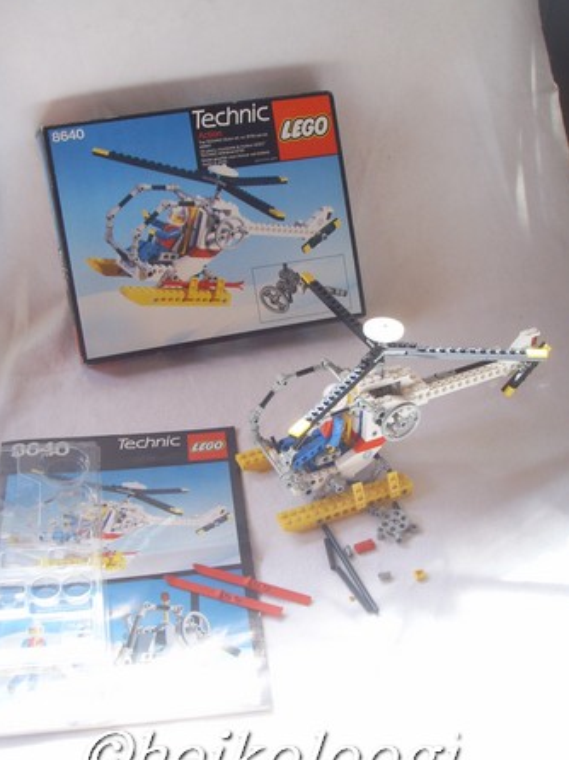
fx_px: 921
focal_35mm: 42
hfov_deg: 34.3
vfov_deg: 44.8
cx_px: 273
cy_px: 392
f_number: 3.5
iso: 110
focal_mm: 6.6
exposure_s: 1/45
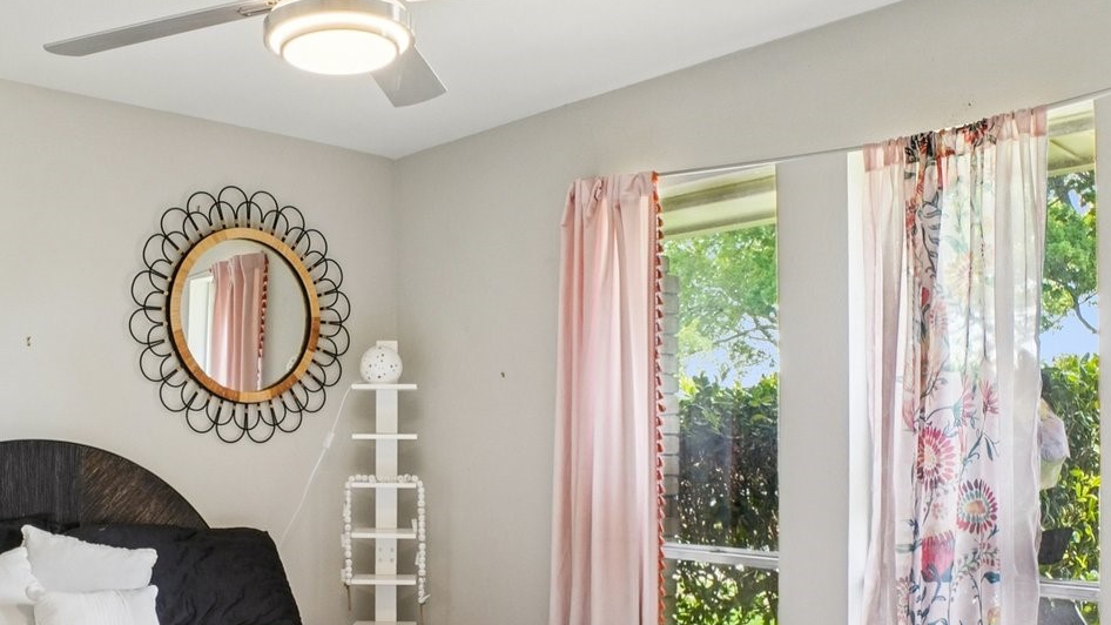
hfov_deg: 57.3
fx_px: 1002
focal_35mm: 34
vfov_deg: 34.2
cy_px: 440
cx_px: 413
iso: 400
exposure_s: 1/30
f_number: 8
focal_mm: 10
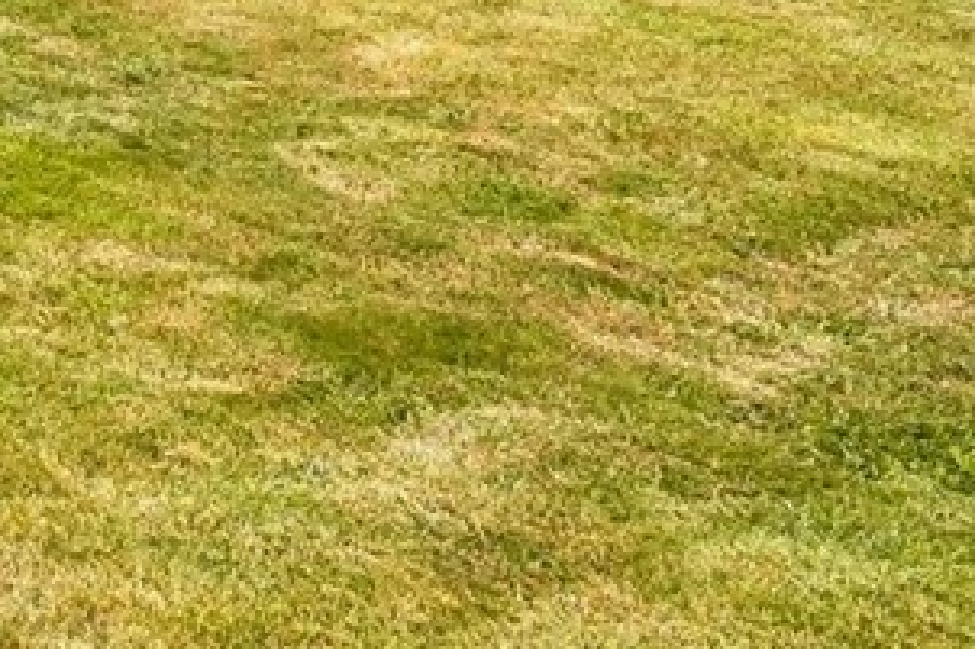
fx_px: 2436
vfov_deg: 13.4
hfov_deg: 15.0
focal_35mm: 90
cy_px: -570
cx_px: -1296
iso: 1600
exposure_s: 1/640
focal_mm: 16
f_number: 8
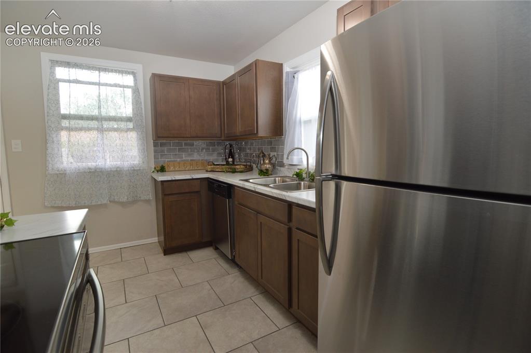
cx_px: 266
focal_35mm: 16
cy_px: 176
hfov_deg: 95.0
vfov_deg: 71.9
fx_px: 243
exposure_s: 1/60
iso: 400
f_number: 4
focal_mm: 11
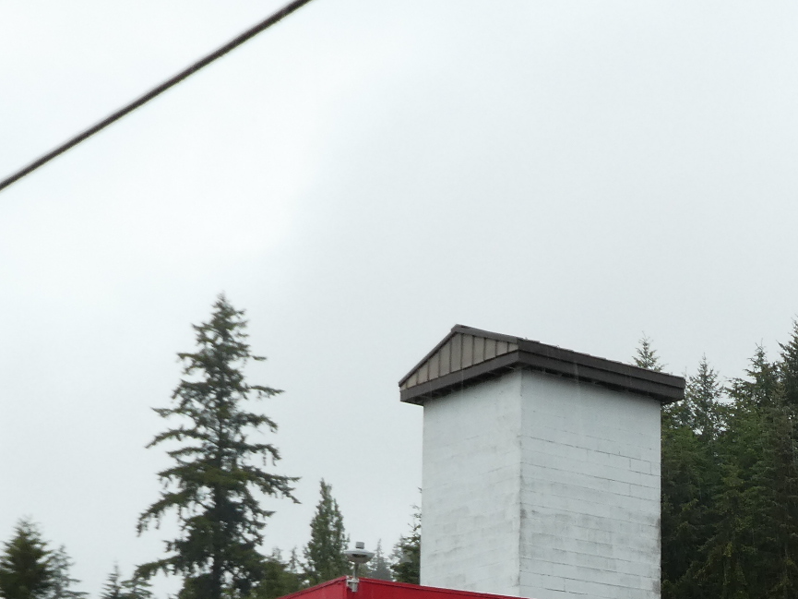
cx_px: 864
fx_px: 1983
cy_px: 697
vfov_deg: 16.5
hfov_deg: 21.6
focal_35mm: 86
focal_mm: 5.4
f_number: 3.5
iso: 80
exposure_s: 1/160
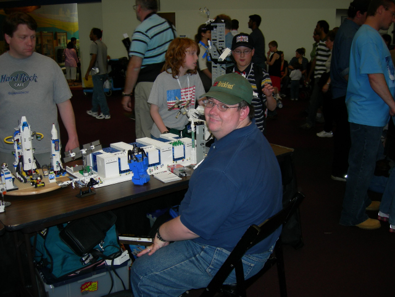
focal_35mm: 36
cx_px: 198
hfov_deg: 51.4
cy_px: 148
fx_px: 411
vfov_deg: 39.7
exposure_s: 1/60.1
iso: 64
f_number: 2.7
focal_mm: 7.5
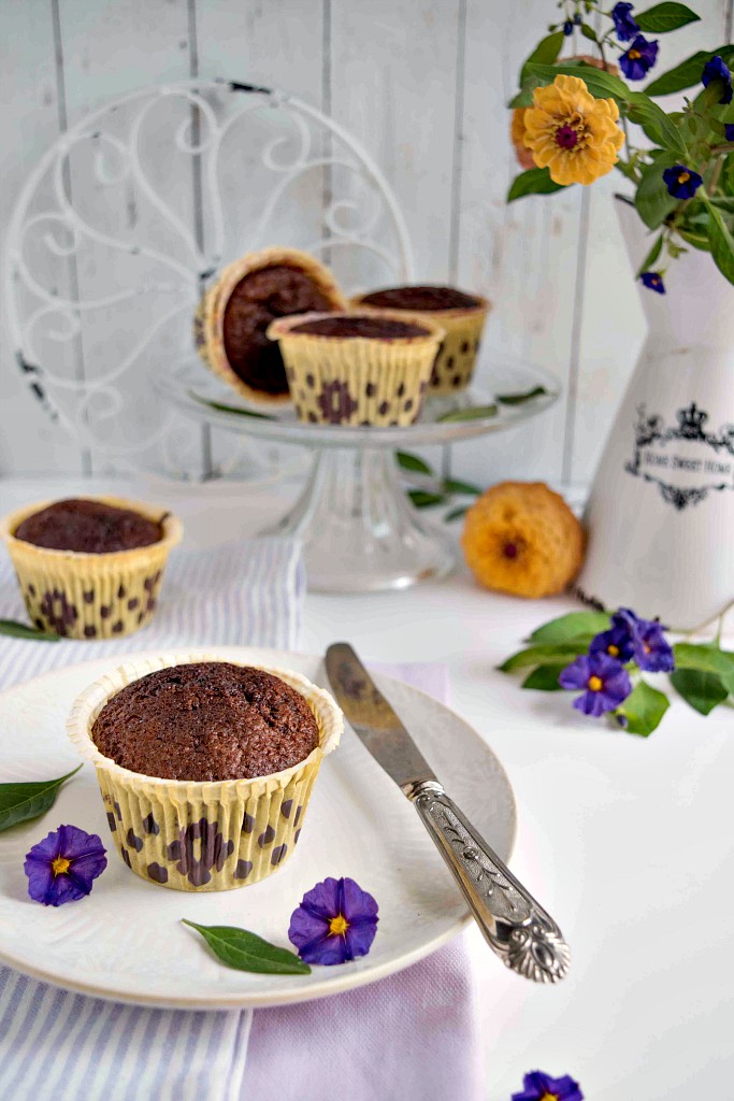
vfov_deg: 53.1
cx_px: 367
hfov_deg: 36.9
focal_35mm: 36
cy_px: 550
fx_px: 1101
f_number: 4
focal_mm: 24
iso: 100
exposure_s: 1/60
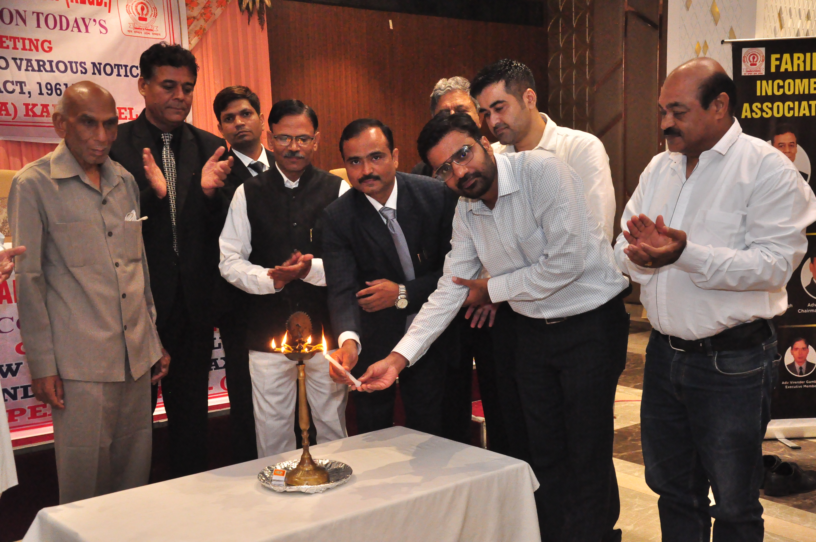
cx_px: 408
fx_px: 951
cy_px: 271
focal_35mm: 42
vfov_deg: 31.8
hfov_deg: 46.4
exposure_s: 1/100
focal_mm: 28
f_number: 5.6
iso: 3200
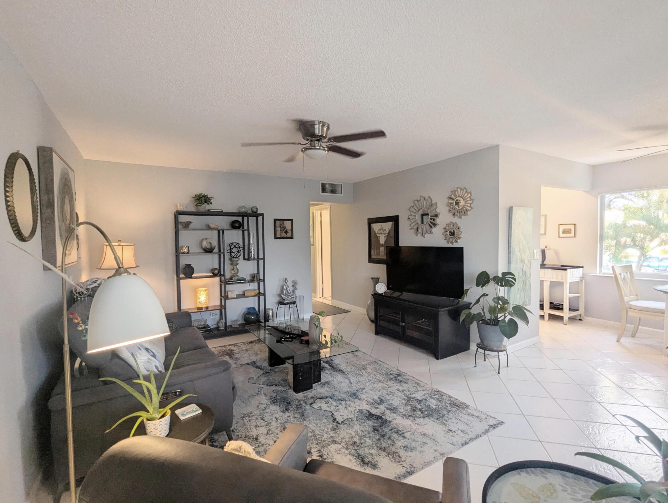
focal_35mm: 16
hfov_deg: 94.4
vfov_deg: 78.2
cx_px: 334
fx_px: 309
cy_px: 252
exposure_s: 1/60
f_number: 2.2
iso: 132
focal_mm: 2.35
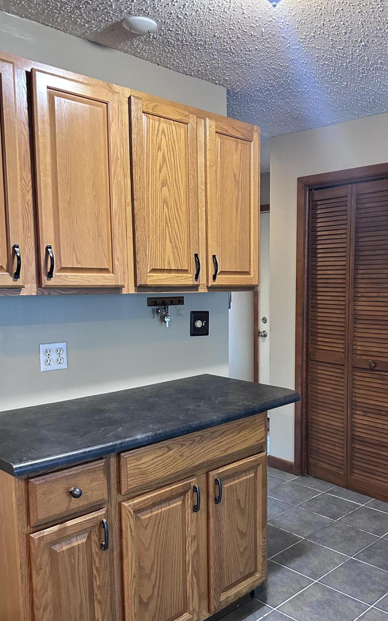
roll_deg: -0.2
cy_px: 351
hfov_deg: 39.0
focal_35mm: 32
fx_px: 541
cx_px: 257
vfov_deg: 59.4
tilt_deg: -6.3
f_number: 1.78
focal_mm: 6.86
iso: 640
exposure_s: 1/60
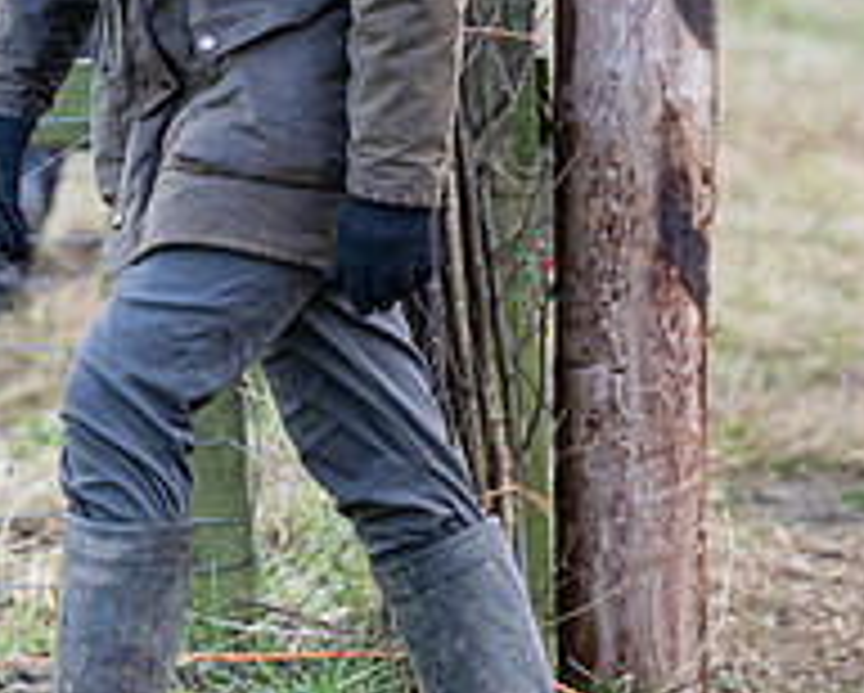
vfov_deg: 2.4
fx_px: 16510
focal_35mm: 645
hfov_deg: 3.0
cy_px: -229
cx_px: 206
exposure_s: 1/400
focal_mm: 115
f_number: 2.8
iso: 800
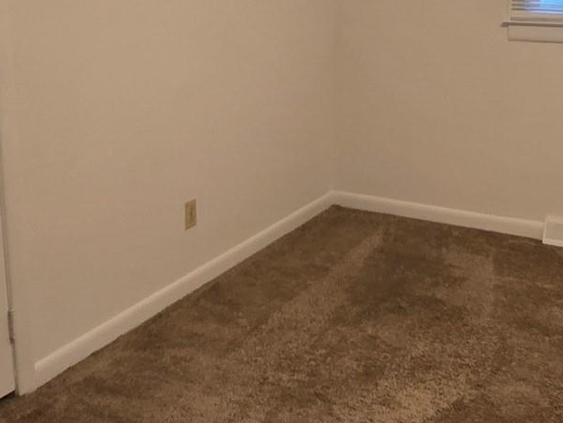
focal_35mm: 44
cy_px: 66
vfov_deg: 31.7
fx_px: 716
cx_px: 368
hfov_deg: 42.5
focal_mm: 2.2
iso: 160
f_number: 2.2
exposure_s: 1/60
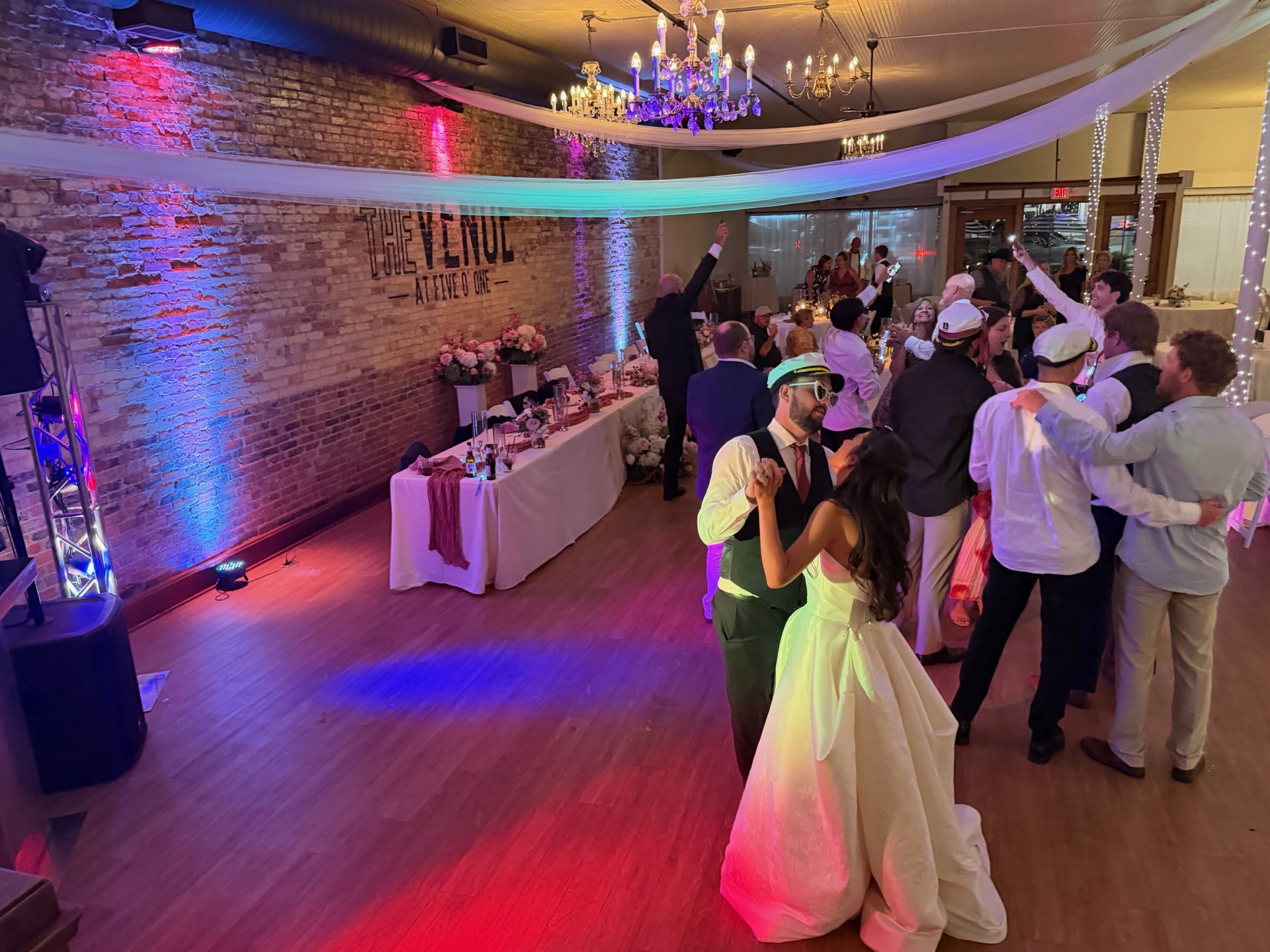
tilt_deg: -15.7
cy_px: 476
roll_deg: +2.7
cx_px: 656
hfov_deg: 69.4
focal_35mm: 25
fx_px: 917
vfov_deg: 54.9
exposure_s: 1/35
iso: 1000
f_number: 1.78
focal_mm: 6.76
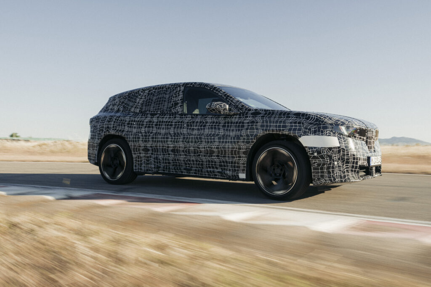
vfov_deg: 38.9
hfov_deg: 55.8
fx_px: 407
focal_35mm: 34
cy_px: 144
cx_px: 216
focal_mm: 34
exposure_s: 1/30
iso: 100
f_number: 11
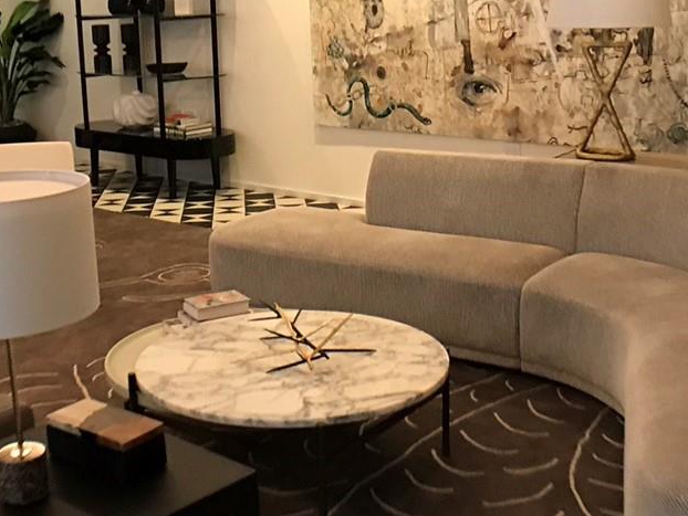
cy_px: 232
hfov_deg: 26.9
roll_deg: +1.9
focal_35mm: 72
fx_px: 1432
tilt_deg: -12.3
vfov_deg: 20.4
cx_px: 263
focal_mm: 3.99
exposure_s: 1/15
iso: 80
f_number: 1.8
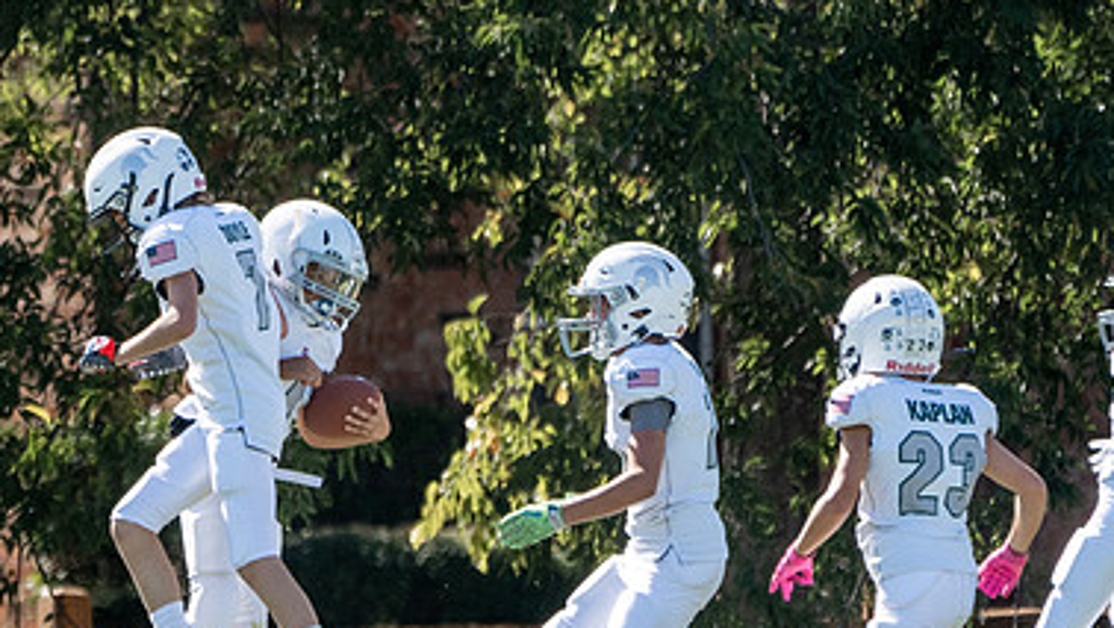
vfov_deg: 1.0
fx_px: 37057
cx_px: 190
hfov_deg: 1.7
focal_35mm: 1254
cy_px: 374
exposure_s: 1/1250
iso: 250
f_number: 5.6
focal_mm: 400
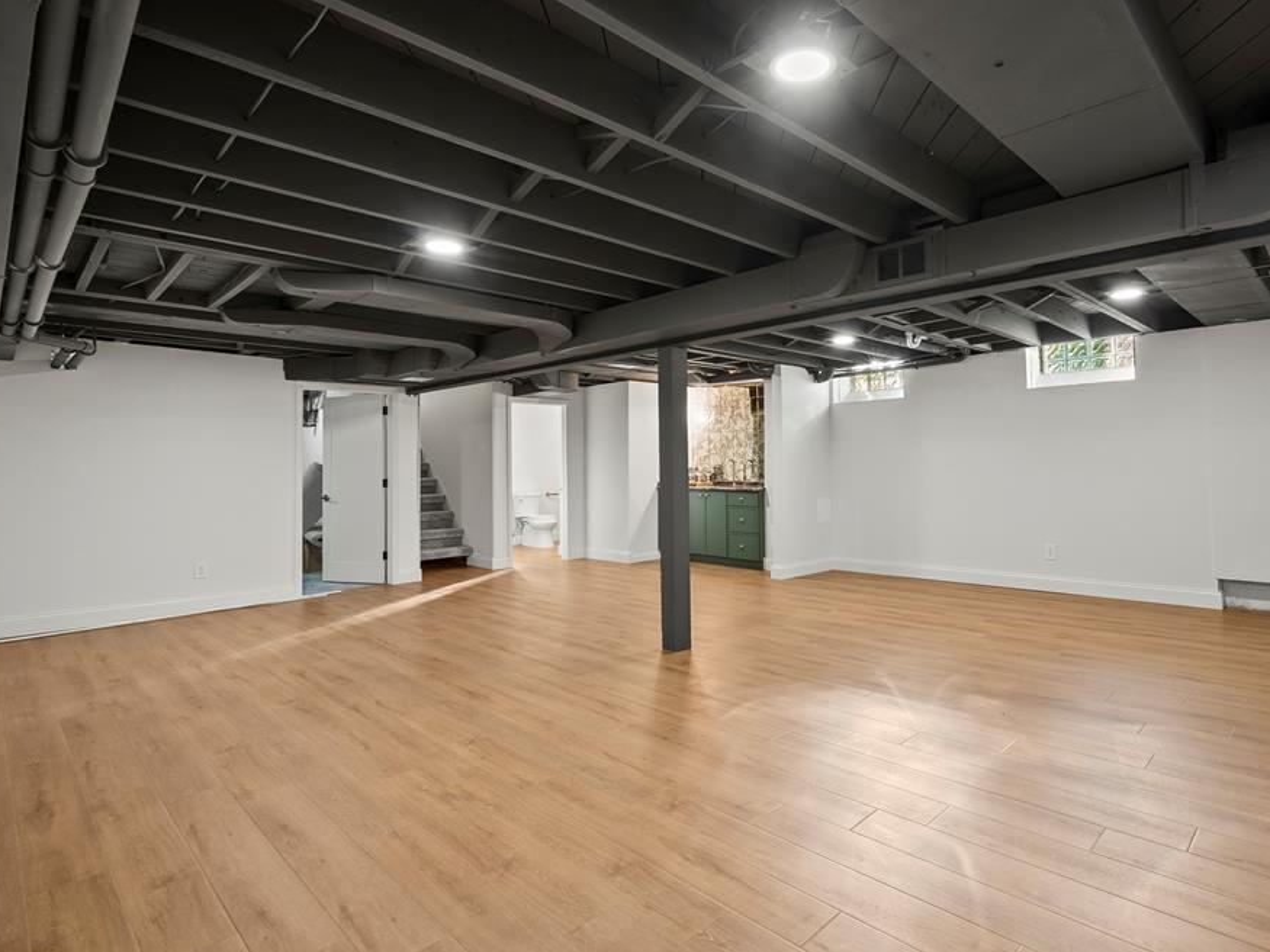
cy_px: 461
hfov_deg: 87.5
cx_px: 701
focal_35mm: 18
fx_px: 660
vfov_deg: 71.6
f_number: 7.1
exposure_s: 2
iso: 100
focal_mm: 16
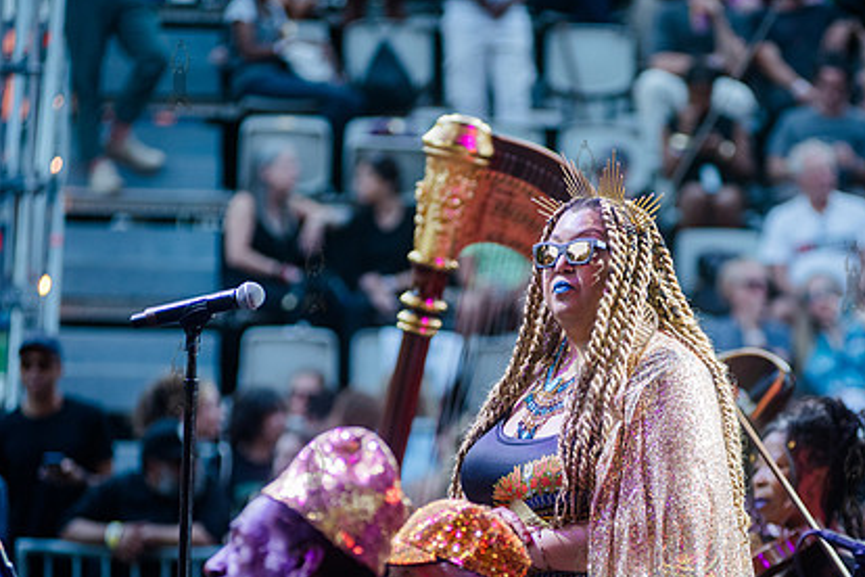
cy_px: 377
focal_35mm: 238
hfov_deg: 8.6
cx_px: 583
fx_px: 5718
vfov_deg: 5.8
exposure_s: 1/640
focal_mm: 170
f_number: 3.5
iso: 1000
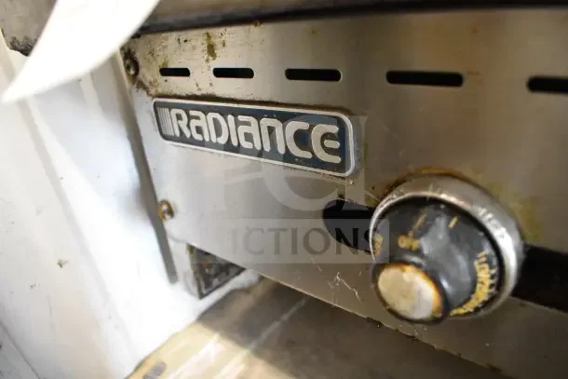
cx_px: 284
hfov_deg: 67.4
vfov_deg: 48.0
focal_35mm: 27
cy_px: 190
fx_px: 426
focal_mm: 18
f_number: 3.5
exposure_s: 1/50
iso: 6400
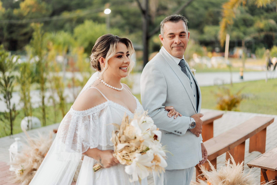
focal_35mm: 55
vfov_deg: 24.6
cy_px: 92
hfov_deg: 36.2
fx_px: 423
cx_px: 138
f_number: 1.8
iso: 125
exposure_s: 1/160
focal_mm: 55
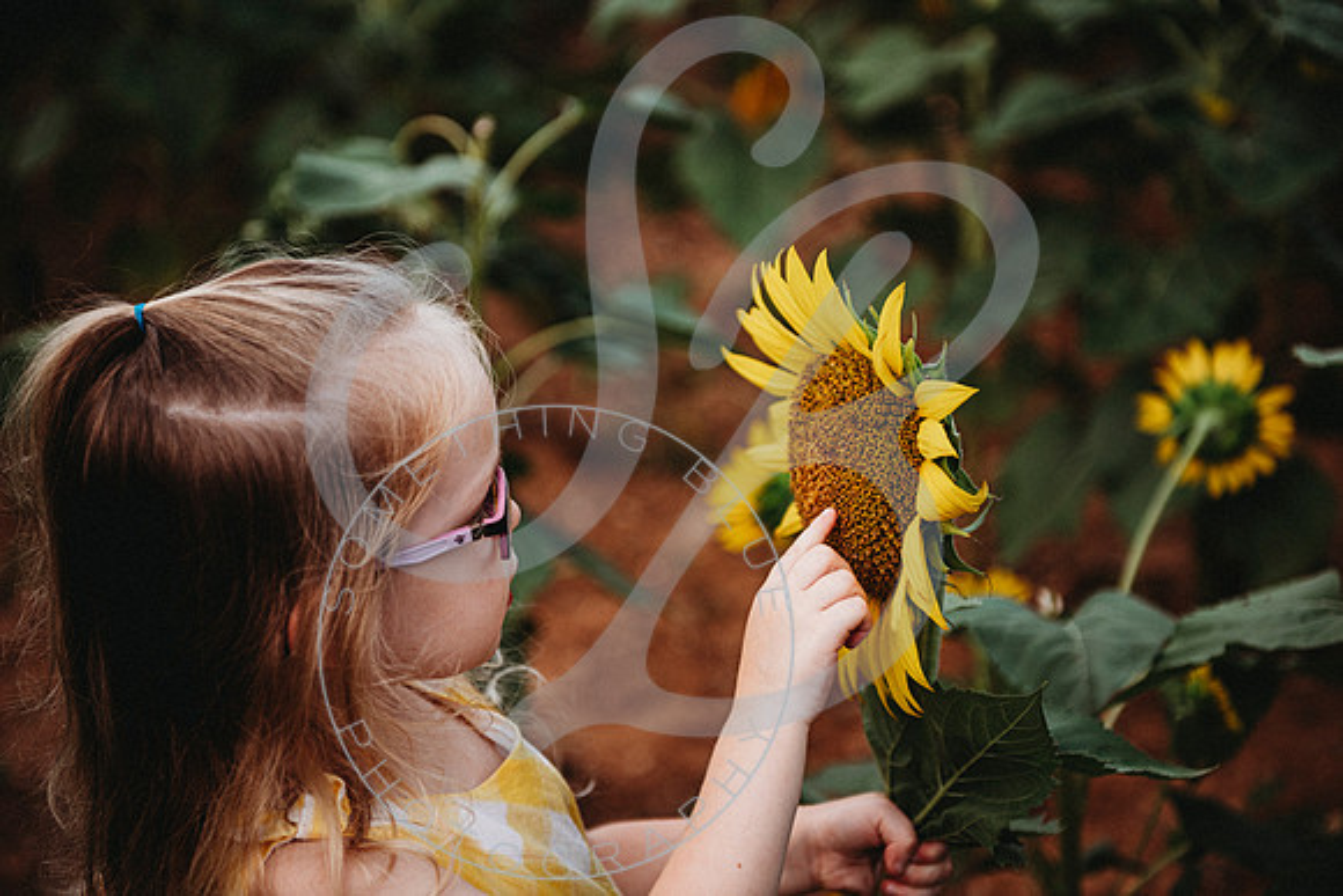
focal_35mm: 70
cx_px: 672
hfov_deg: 28.8
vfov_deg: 19.5
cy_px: 448
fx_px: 2612
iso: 100
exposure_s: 1/500
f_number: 2.8
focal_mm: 70
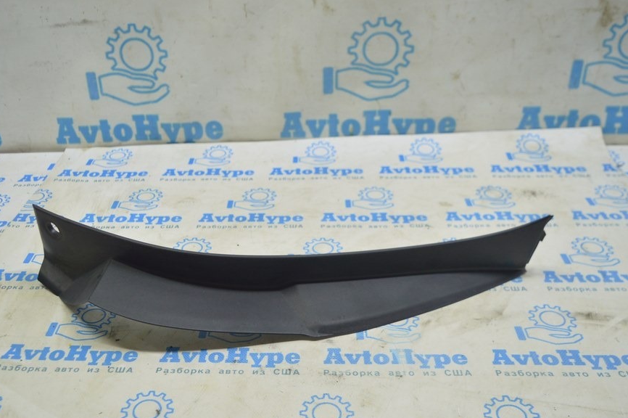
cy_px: 234
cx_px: 259
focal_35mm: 39
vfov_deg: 34.1
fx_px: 680
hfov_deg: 49.3
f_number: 3.8
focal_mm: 22
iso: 400
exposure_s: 1/50
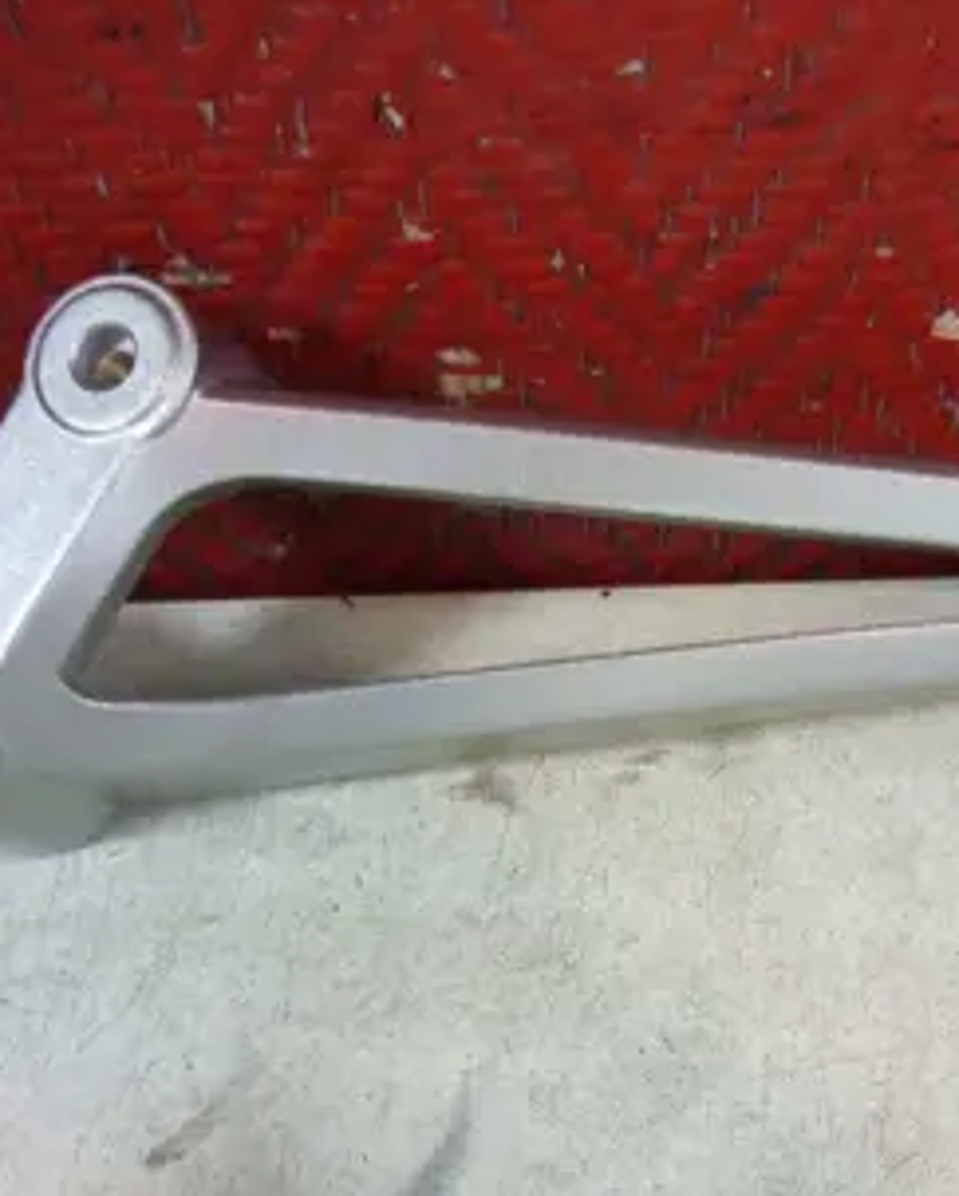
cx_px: 624
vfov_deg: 36.6
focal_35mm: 51
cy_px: 643
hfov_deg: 29.6
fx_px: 1807
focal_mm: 5.5
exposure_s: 1/8
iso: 400
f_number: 2.8
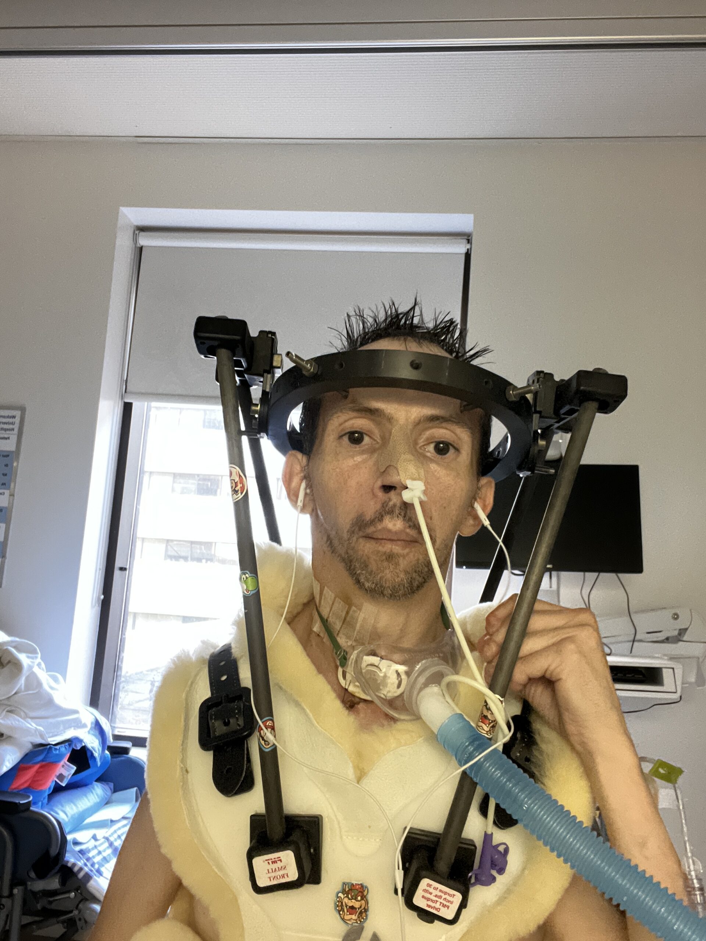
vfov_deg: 60.0
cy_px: 470
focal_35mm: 30
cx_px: 353
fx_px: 816
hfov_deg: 46.8
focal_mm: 2.71
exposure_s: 1/30
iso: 640
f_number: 2.2
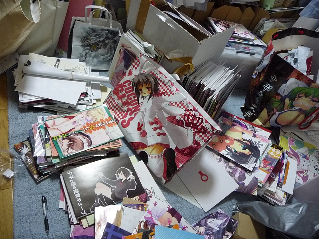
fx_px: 258
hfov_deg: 63.4
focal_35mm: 28
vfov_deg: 49.7
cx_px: 160
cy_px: 120
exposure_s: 1/20
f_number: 3.3
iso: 400
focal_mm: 4.7
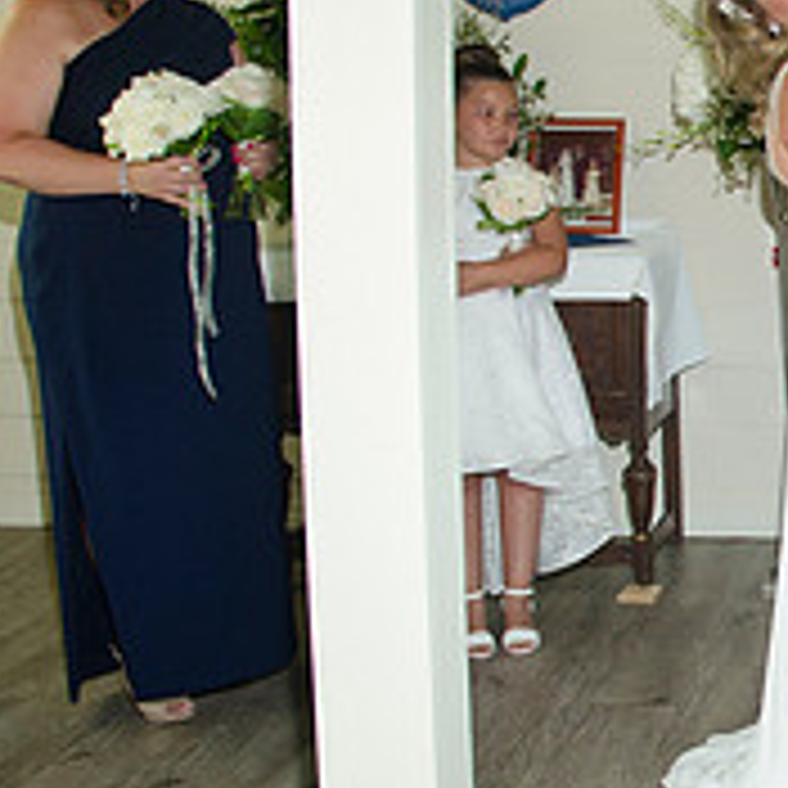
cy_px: 378
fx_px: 1957
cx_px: 1198
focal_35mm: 76
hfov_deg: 19.6
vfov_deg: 22.8
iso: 400
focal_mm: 18
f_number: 5.6
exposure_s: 1/125
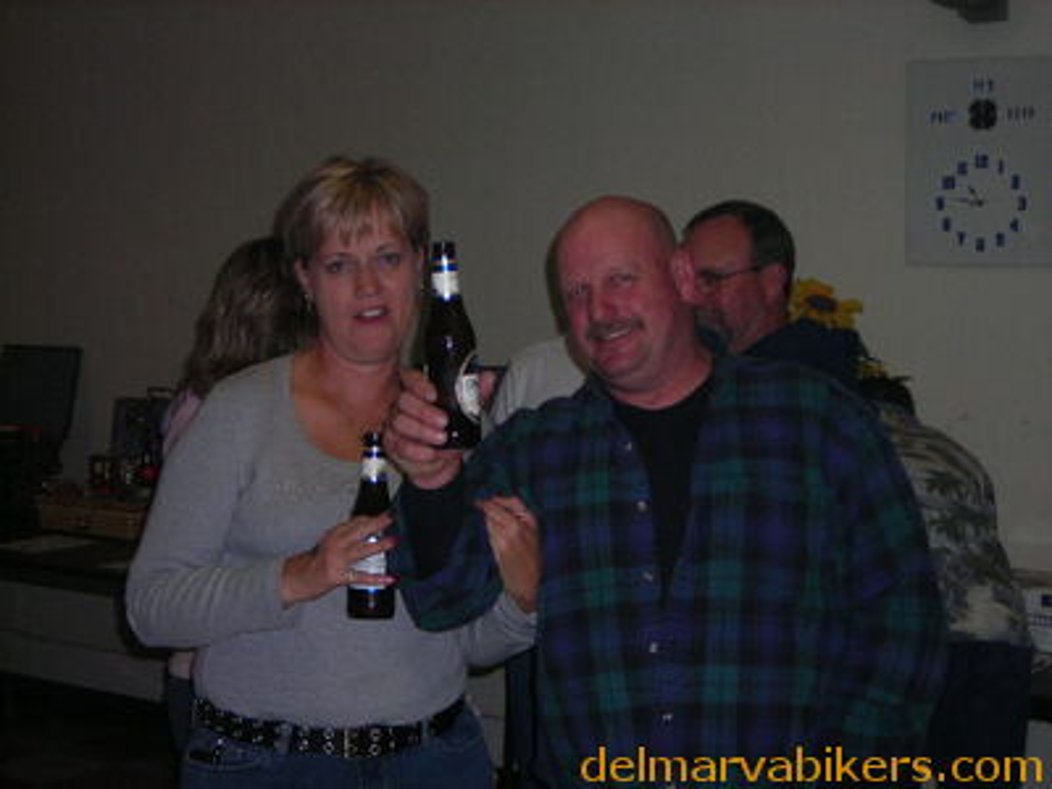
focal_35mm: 65
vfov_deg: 22.6
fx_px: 1975
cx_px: 526
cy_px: 394
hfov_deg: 29.8
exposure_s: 1/60.1
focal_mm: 10.8
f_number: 3.9
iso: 107
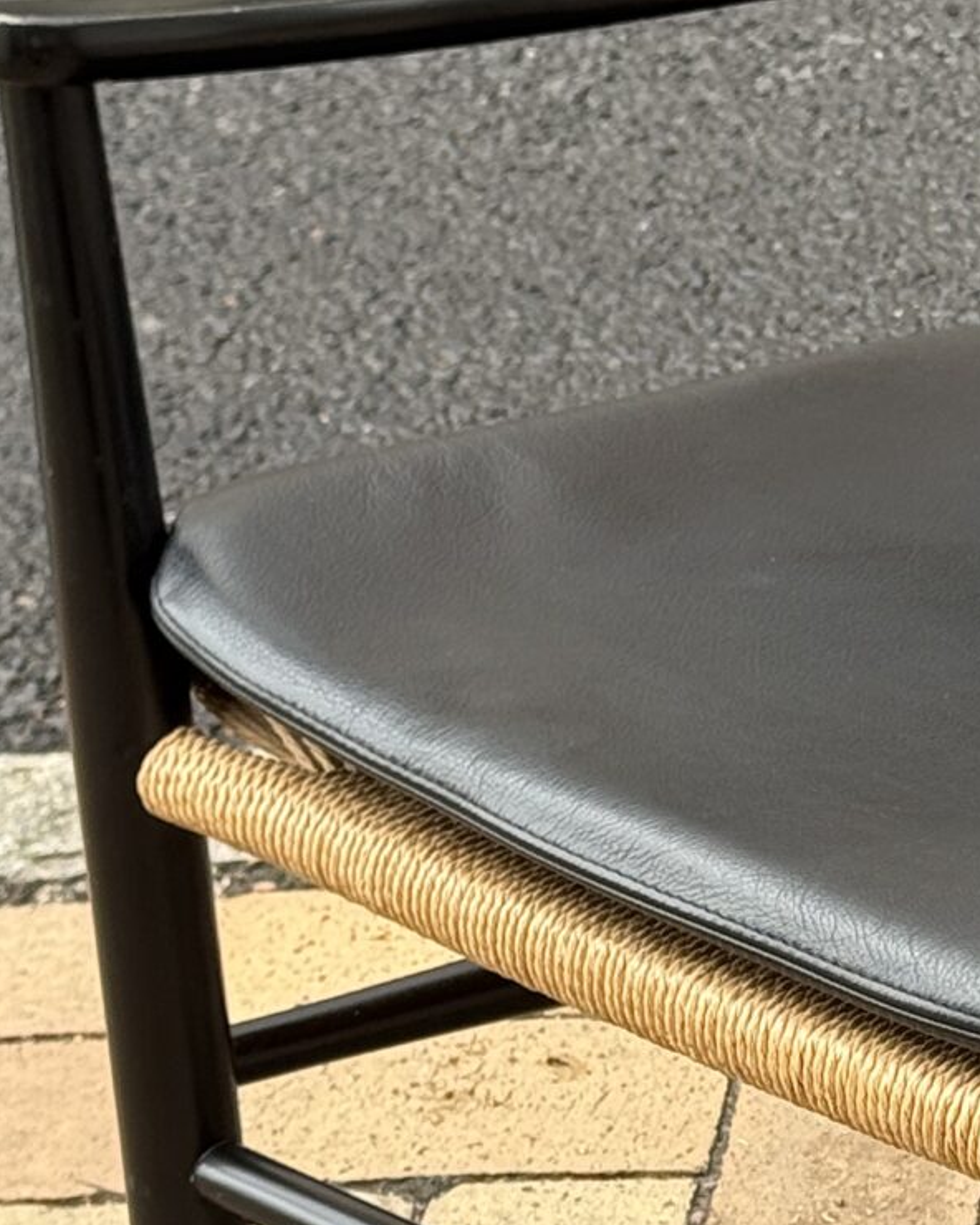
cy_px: 182
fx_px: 5873
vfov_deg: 11.8
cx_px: 1450
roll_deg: +3.3
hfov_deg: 9.3
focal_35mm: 162
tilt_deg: -26.5
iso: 64
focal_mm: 6.76
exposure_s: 1/541
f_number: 1.78
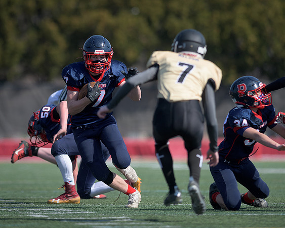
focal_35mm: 464
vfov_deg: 3.3
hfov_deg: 4.2
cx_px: 102
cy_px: 79
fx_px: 3911
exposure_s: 1/3200
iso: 200
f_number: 2.8
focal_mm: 300
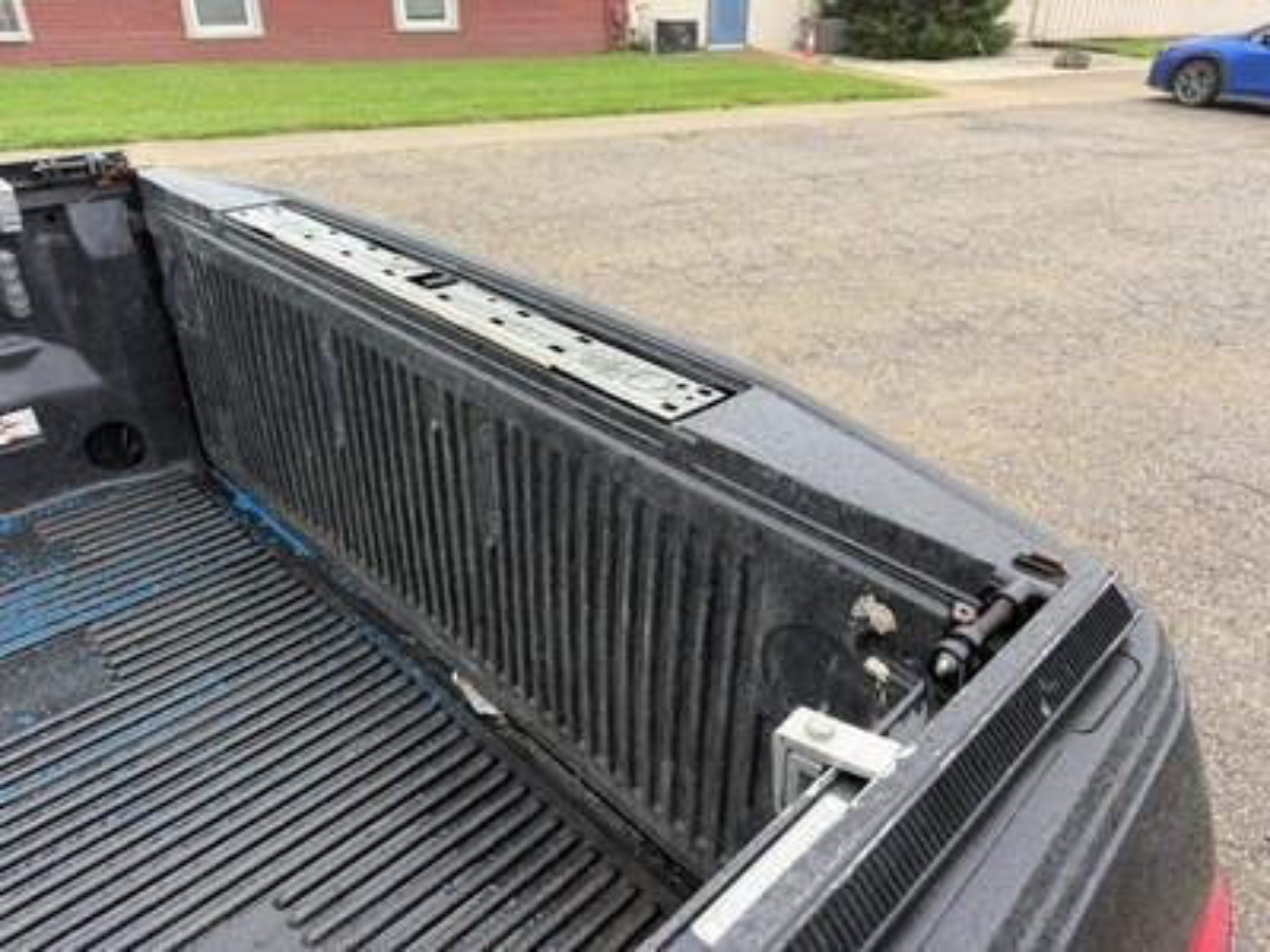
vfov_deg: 56.8
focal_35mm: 24
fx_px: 881
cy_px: 476
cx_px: 635
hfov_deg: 71.6
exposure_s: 1/250
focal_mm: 6.76
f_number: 1.78
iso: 64
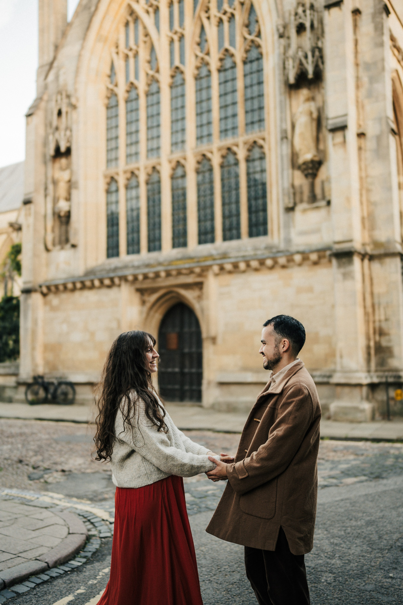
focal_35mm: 35
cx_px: 202
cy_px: 302
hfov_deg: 37.9
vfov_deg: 54.4
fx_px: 588
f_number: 1.4
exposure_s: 1/125
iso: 100
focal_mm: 35
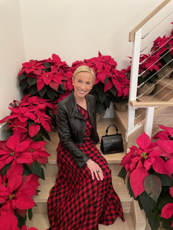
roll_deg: +2.2
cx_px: 86
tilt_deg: -19.7
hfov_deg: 53.1
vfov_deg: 67.3
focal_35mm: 26
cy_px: 115
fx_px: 173
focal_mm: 4.2
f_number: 1.6
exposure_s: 1/40
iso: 400
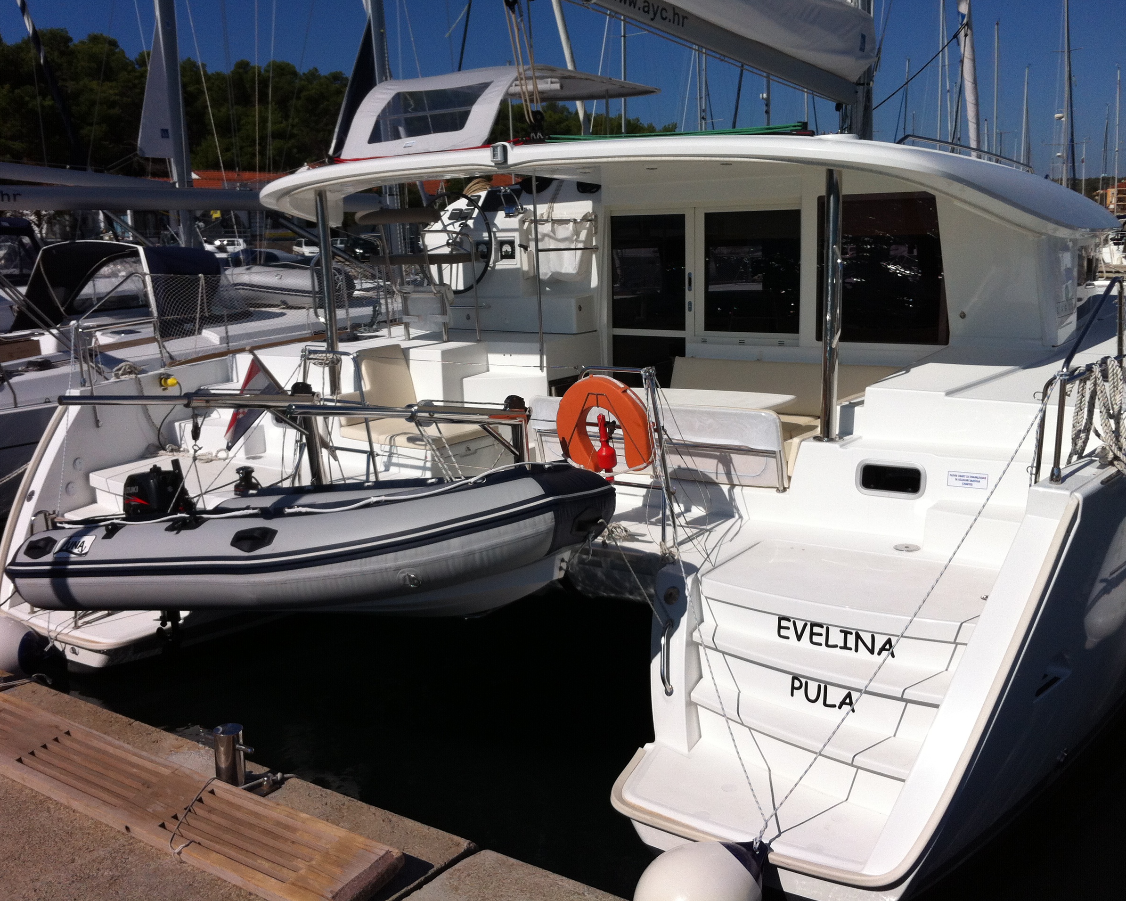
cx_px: 570
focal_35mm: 37
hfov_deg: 49.1
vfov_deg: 40.1
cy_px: 448
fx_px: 1233
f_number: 2.8
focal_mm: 3.85
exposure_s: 1/5027
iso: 80
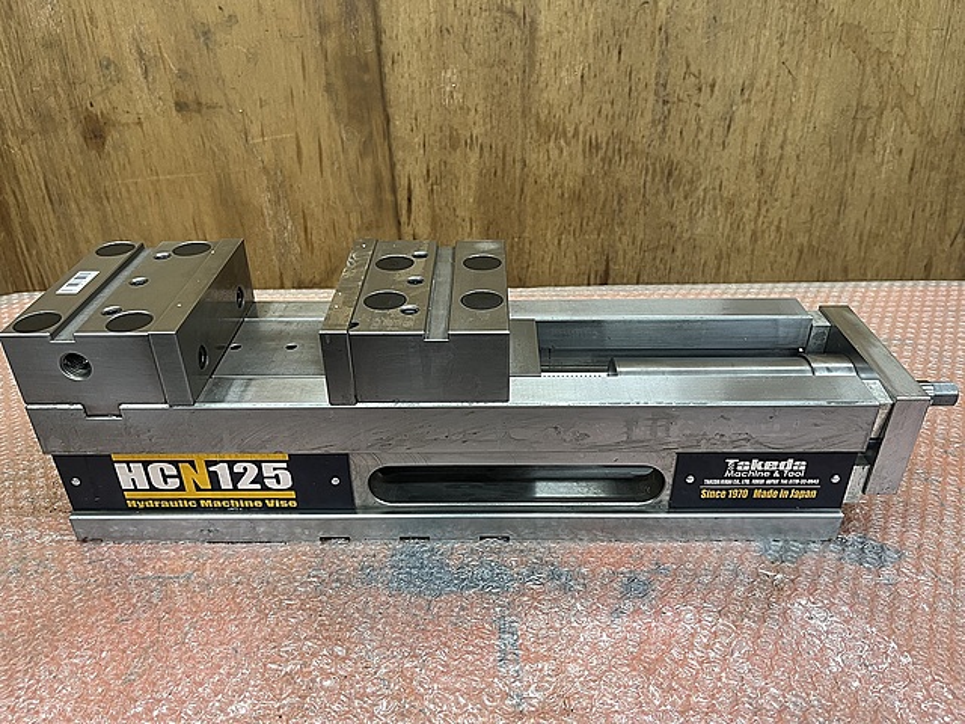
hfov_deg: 67.3
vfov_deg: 53.1
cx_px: 482
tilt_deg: -32.4
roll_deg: +1.6
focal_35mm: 26
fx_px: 725
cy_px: 362
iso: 160
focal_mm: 5.1
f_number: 1.6
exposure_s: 1/60
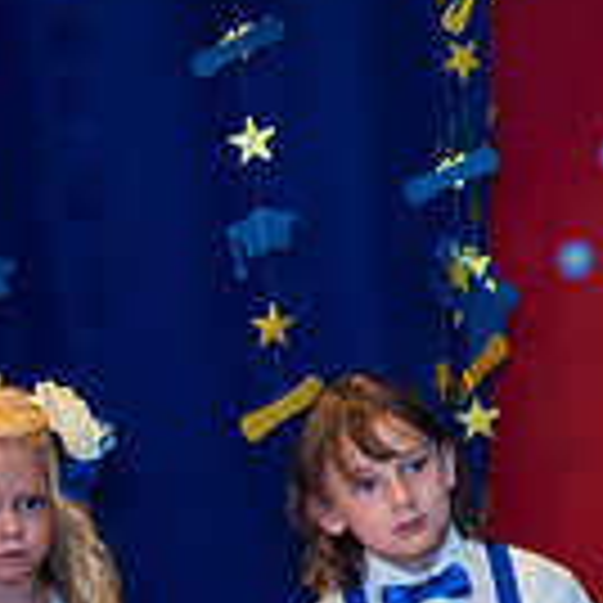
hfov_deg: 6.6
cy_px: 155
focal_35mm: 258
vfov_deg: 6.8
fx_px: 5085
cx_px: 1264
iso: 1600
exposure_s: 1/125
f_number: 2.8
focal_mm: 70
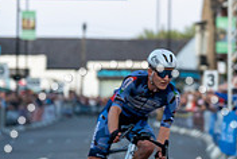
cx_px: 338
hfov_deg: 5.6
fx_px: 2387
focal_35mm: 362
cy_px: 118
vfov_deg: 3.8
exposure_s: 1/640
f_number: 3.2
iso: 1000
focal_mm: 110
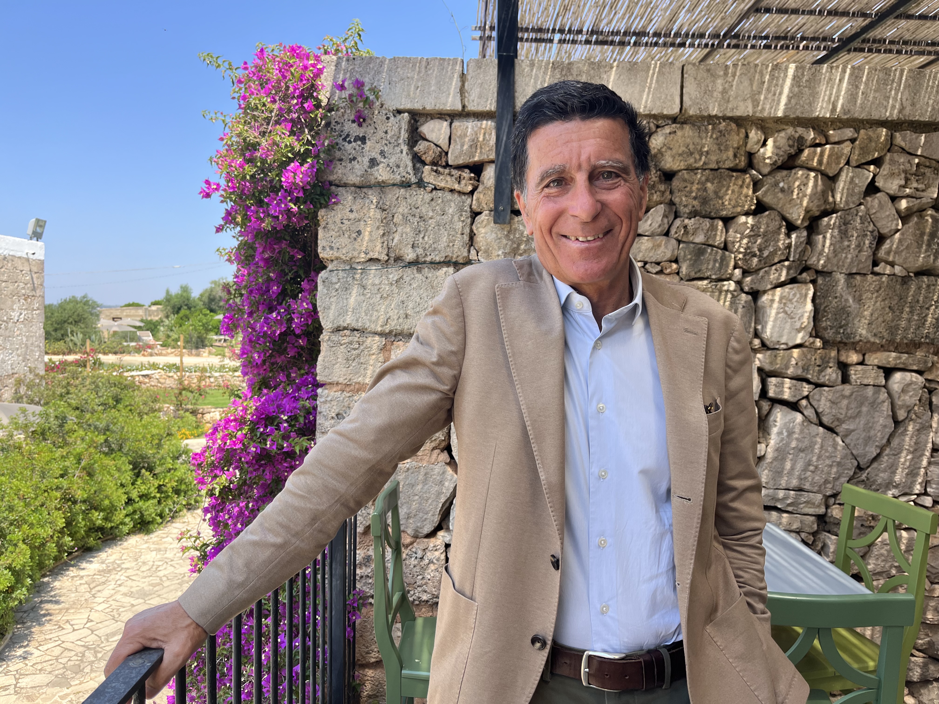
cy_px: 352
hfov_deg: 67.3
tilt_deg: -3.5
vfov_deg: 53.1
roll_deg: -2.5
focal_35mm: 26
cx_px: 470
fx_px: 705
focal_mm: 5.1
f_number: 1.6
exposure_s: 1/696
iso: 50
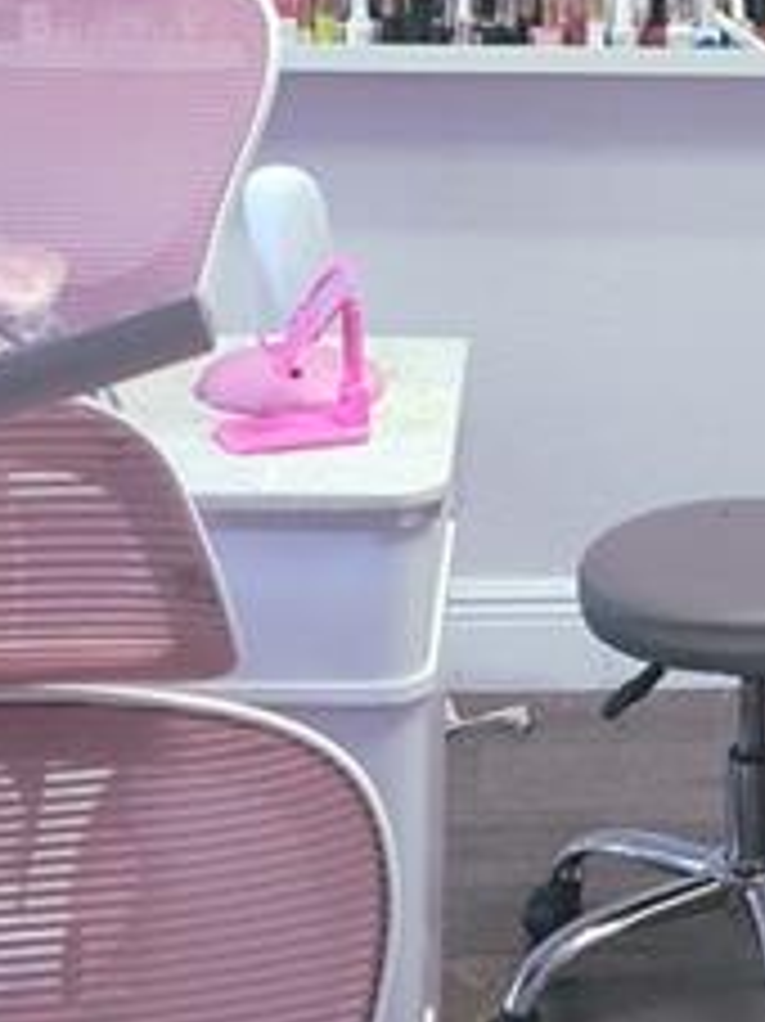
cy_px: -86
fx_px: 3893
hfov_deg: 10.9
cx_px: 1062
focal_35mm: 132
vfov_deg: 14.6
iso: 80
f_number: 1.8
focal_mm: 7
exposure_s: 1/60.2
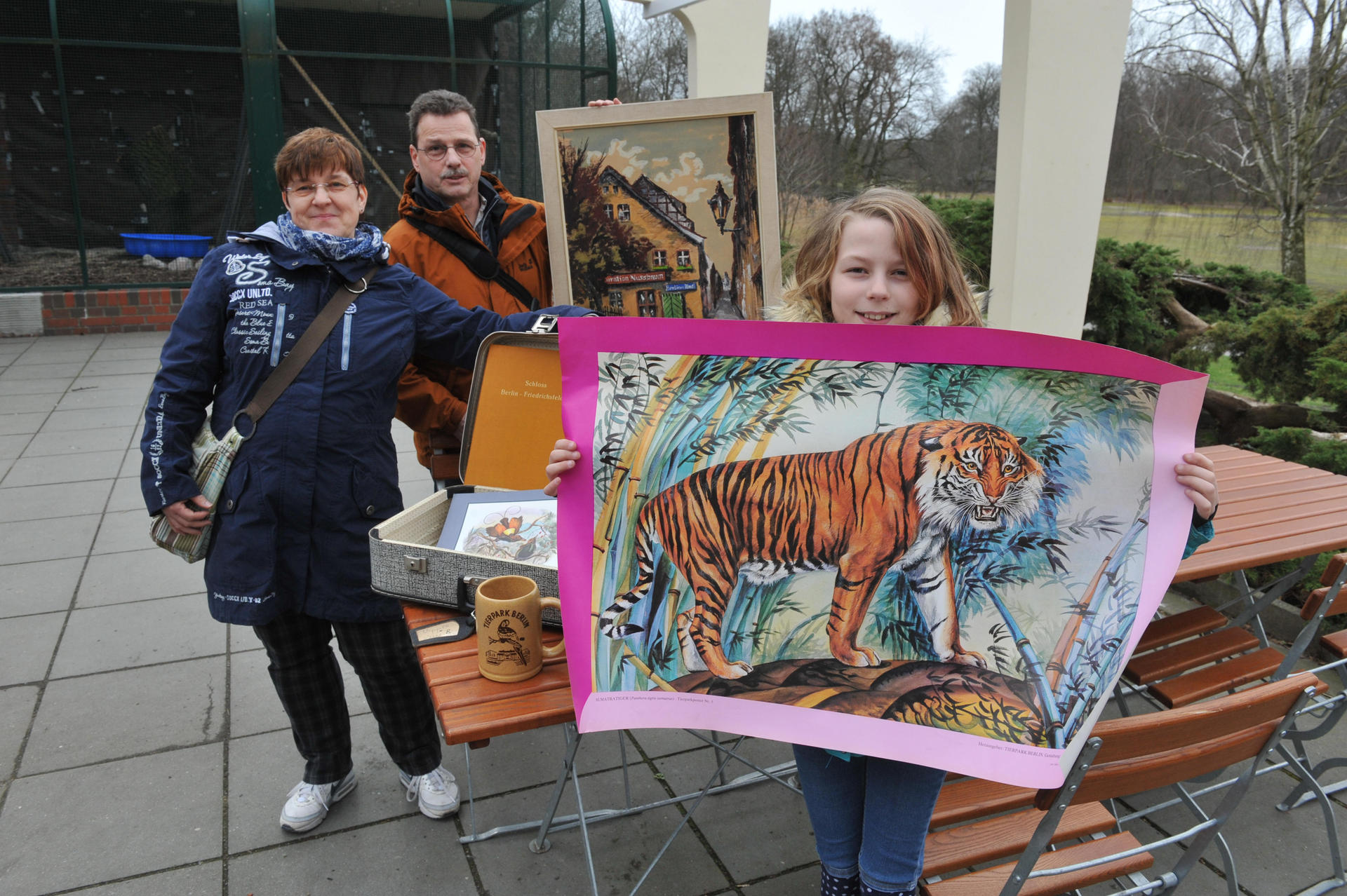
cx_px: 674
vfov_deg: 47.9
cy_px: 448
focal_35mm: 27
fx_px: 1010
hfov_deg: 67.4
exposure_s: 1/320
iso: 800
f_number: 11
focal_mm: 27
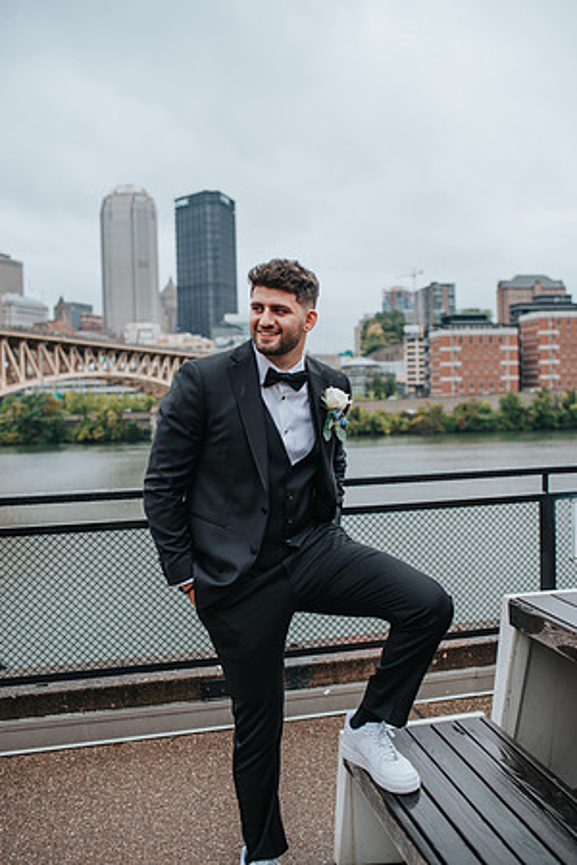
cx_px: 288
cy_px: 432
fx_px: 841
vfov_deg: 54.4
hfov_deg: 37.9
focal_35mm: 35
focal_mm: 35
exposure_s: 1/250
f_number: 2.8
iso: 110
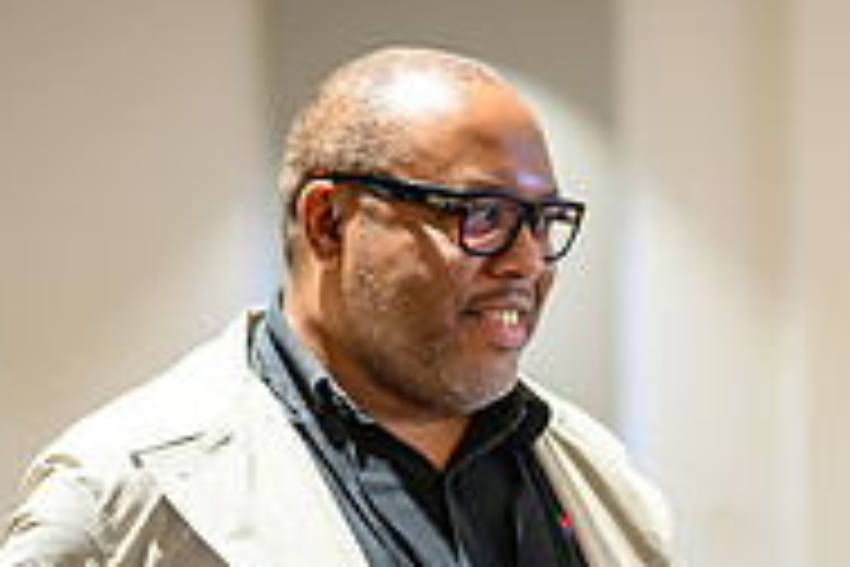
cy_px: 713
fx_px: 3683
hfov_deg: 13.1
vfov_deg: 8.7
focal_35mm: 156
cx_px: 742
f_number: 1.8
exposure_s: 1/250
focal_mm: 50
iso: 1100
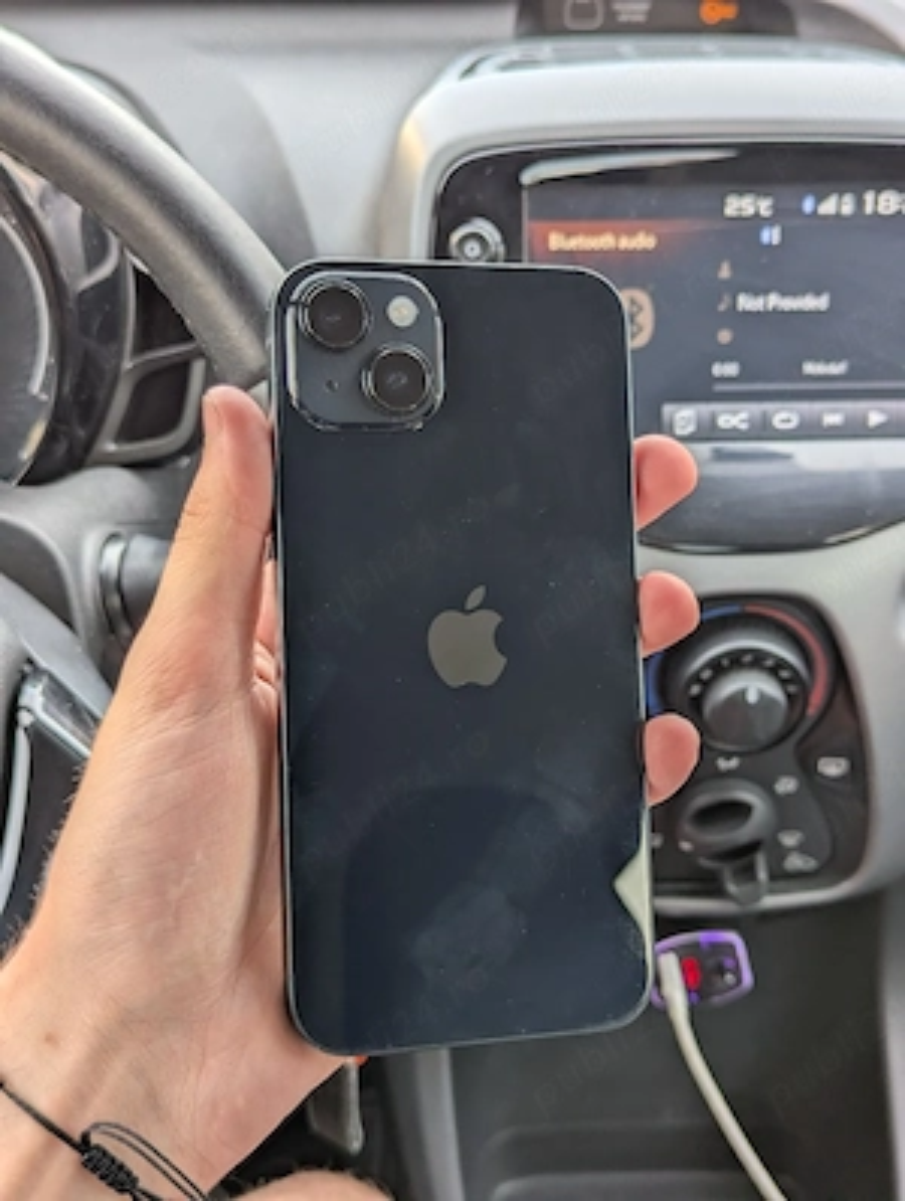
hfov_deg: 30.4
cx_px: 452
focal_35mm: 48
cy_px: 600
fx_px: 1668
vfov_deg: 39.6
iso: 45
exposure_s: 1/167
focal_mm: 6.81
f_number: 1.85
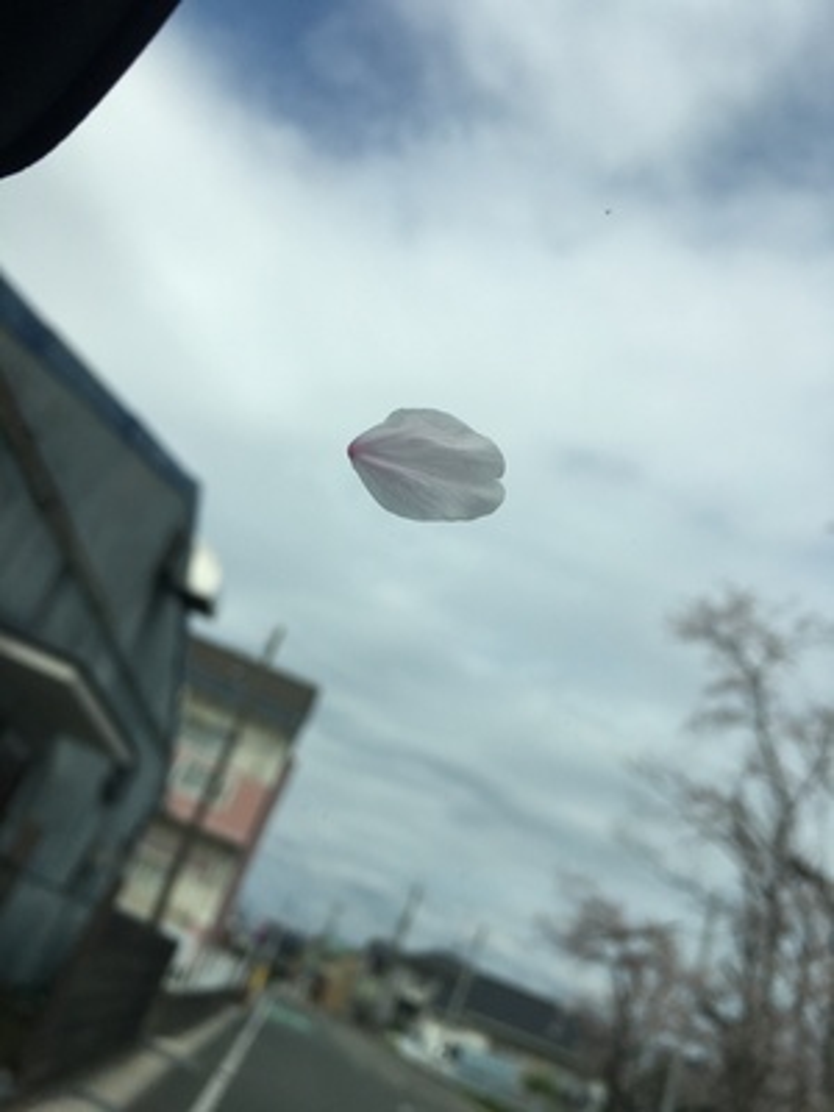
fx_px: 932
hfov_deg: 48.2
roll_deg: -23.8
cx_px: 417
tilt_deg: +22.8
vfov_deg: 61.7
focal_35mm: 29
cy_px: 556
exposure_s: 1/3846
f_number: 2.2
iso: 25
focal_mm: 4.15
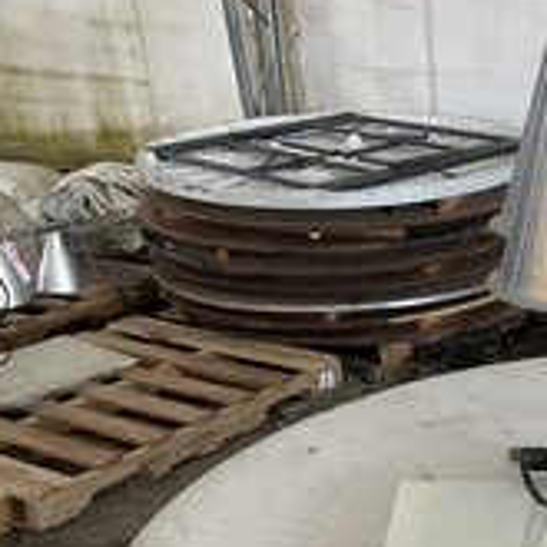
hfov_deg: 26.0
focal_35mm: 62
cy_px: 428
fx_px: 1108
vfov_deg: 27.2
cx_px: 574
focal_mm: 3
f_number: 1.8
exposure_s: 1/122
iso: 32
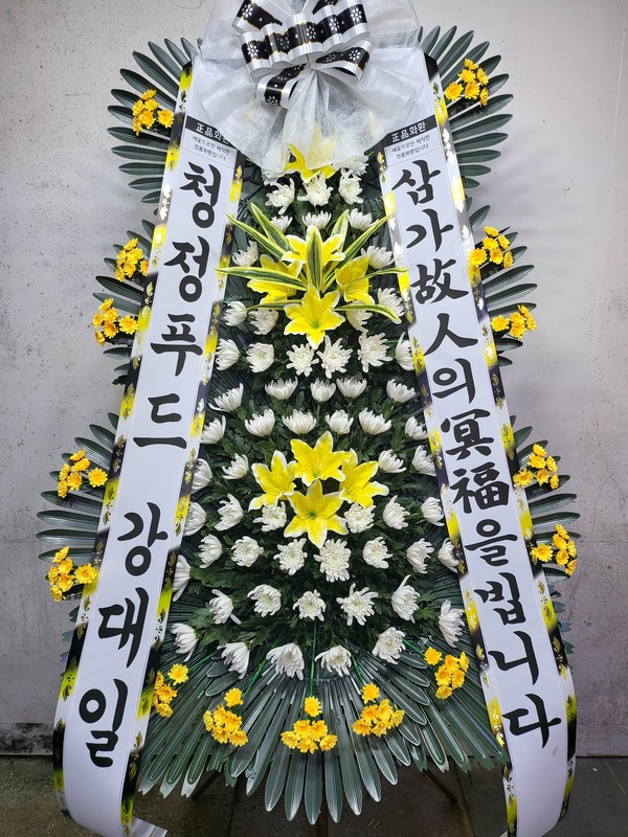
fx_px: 581
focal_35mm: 24
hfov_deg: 56.8
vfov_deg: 71.6
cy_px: 418
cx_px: 314
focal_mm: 5
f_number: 1.8
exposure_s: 1/119
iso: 80
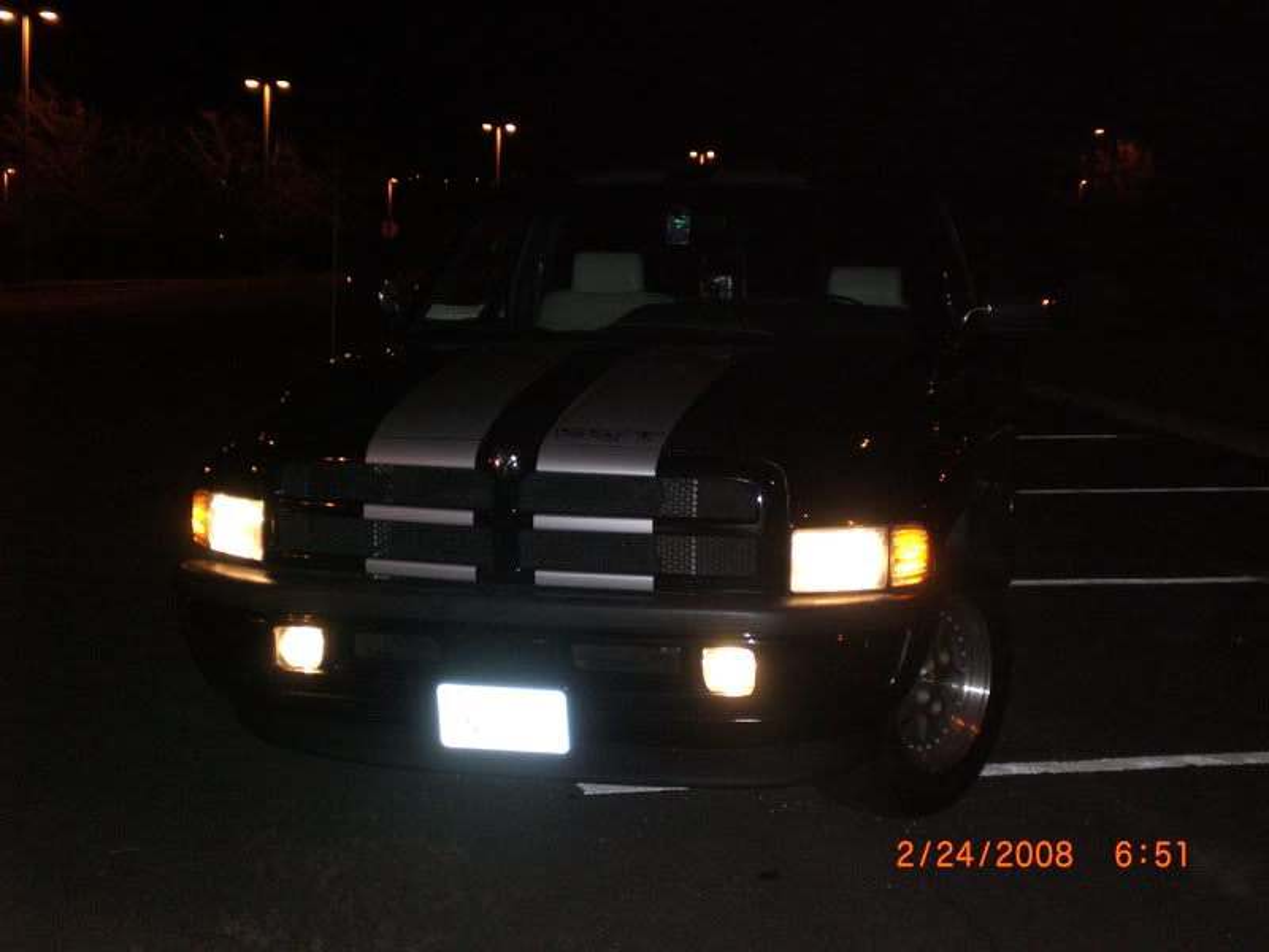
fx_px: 1870
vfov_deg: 28.6
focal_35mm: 51
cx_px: 634
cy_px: 476
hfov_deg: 37.5
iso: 200
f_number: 3.6
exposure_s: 1/60
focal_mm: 8.44
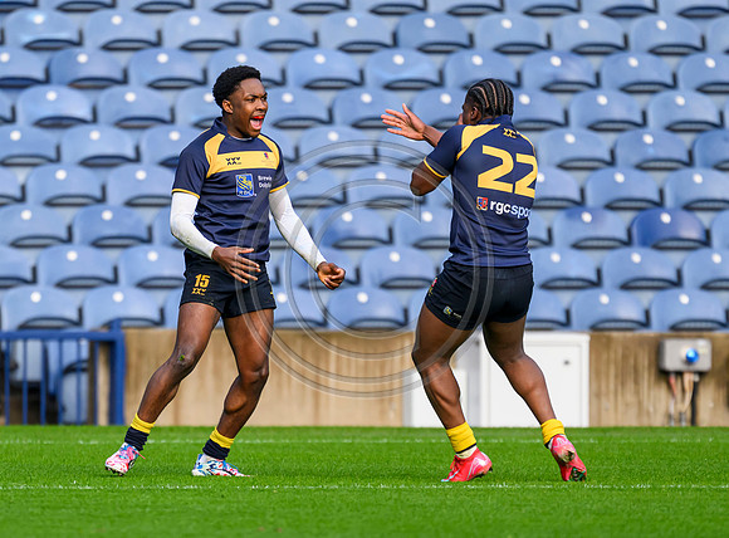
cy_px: 425
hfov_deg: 1.8
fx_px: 22632
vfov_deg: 1.4
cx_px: 283
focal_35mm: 1081
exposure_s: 1/1000
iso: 1000
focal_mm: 560
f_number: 4
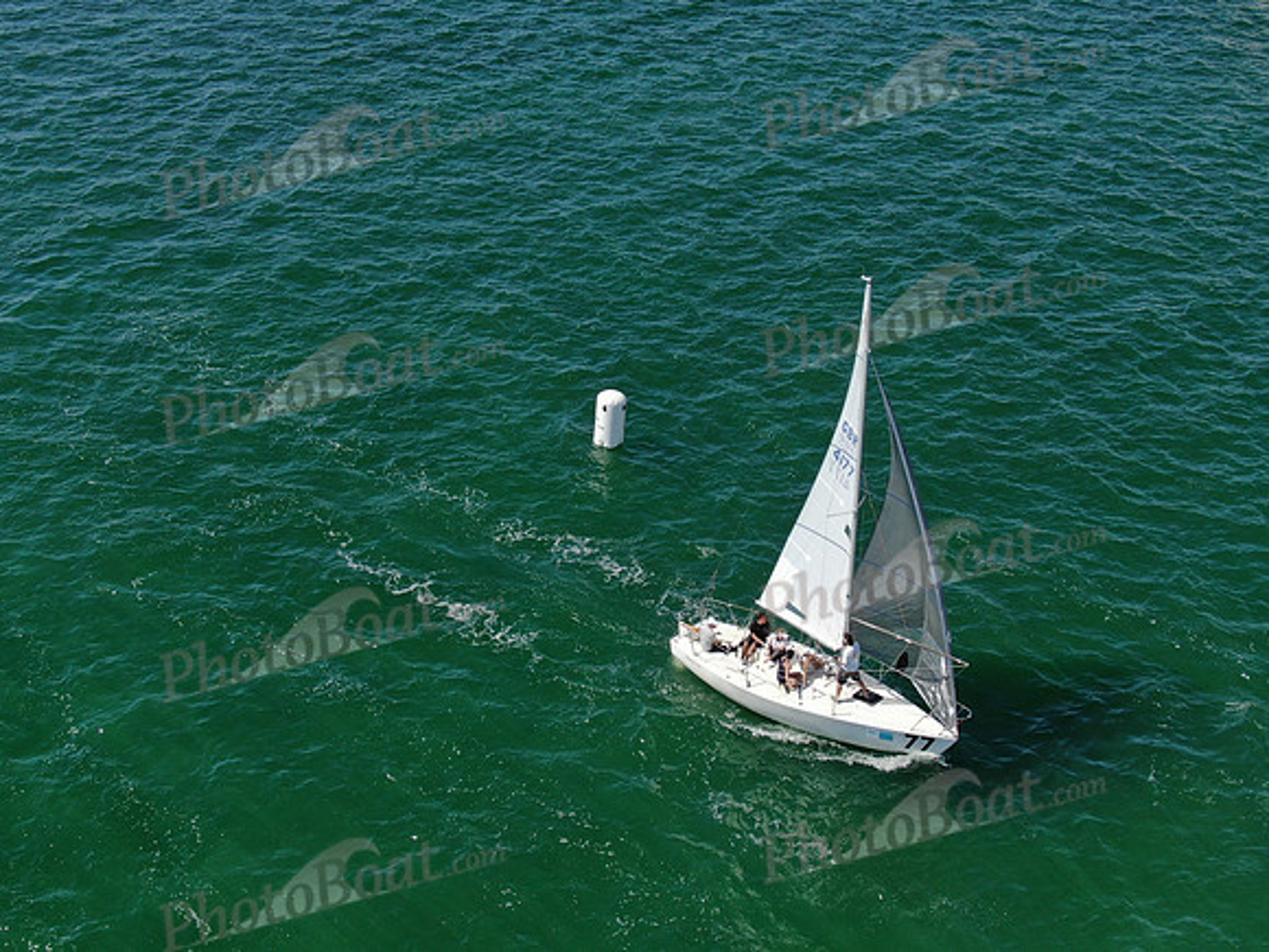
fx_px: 1723
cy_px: 476
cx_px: 634
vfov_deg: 30.9
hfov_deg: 40.4
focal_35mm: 47
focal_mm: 8.42
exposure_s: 1/800
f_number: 3.8
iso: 100
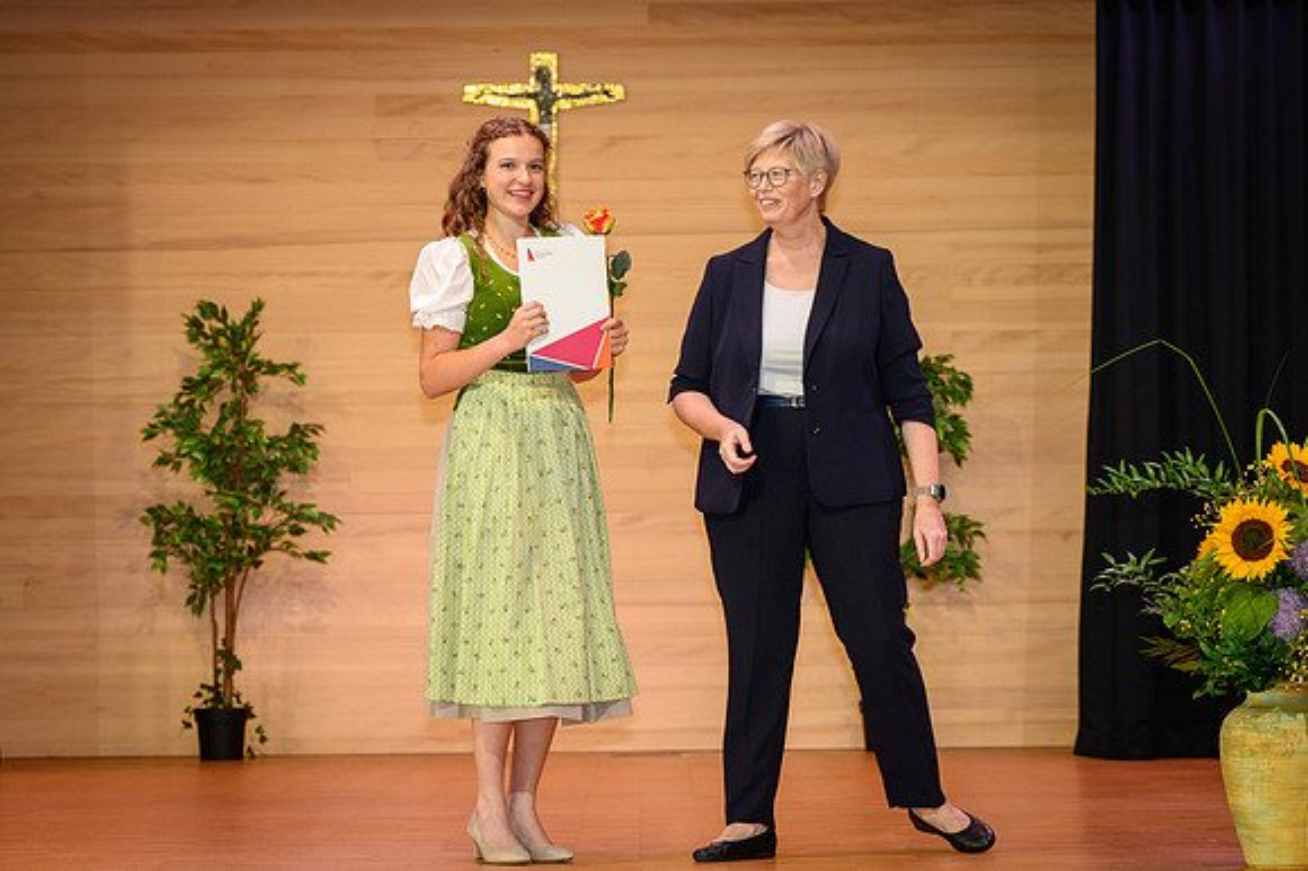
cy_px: 331
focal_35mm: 130
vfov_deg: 10.5
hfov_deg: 15.8
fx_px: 4725
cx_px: 646
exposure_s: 1/200
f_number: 5
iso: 2000
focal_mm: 105
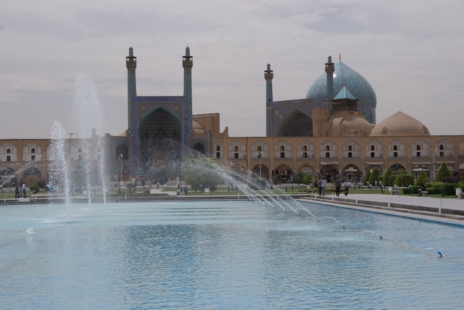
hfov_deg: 29.8
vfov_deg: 20.2
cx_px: 232
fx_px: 871
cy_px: 155
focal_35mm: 68
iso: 200
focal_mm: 45
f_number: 13
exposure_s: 1/500
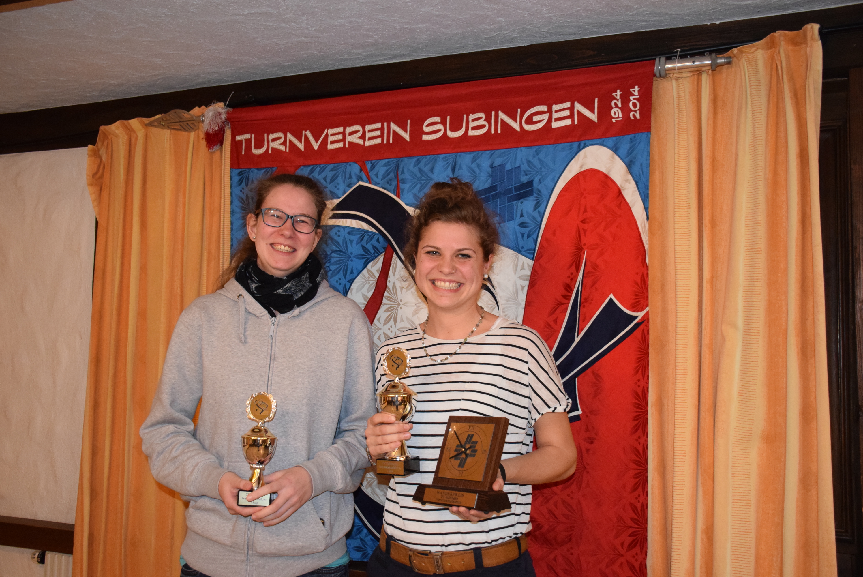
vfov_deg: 40.0
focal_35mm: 33
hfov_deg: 57.2
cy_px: 288
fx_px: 792
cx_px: 432
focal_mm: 22
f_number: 3.5
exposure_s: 1/60
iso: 3200
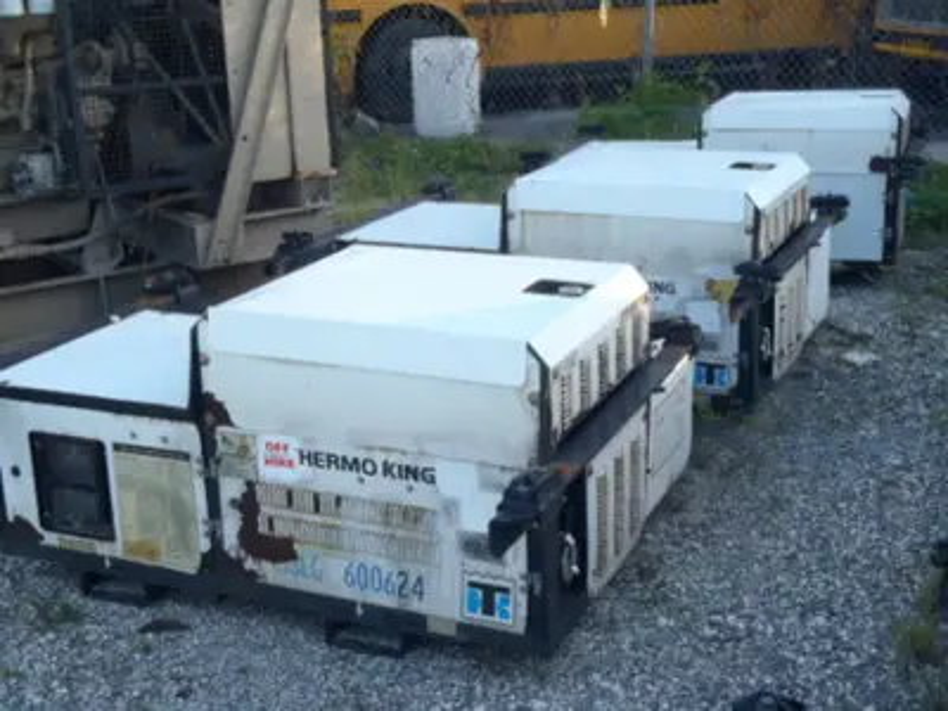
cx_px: 474
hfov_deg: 38.9
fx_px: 1342
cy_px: 356
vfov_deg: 29.7
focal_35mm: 49
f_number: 4.9
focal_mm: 8.8
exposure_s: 1/80
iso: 100
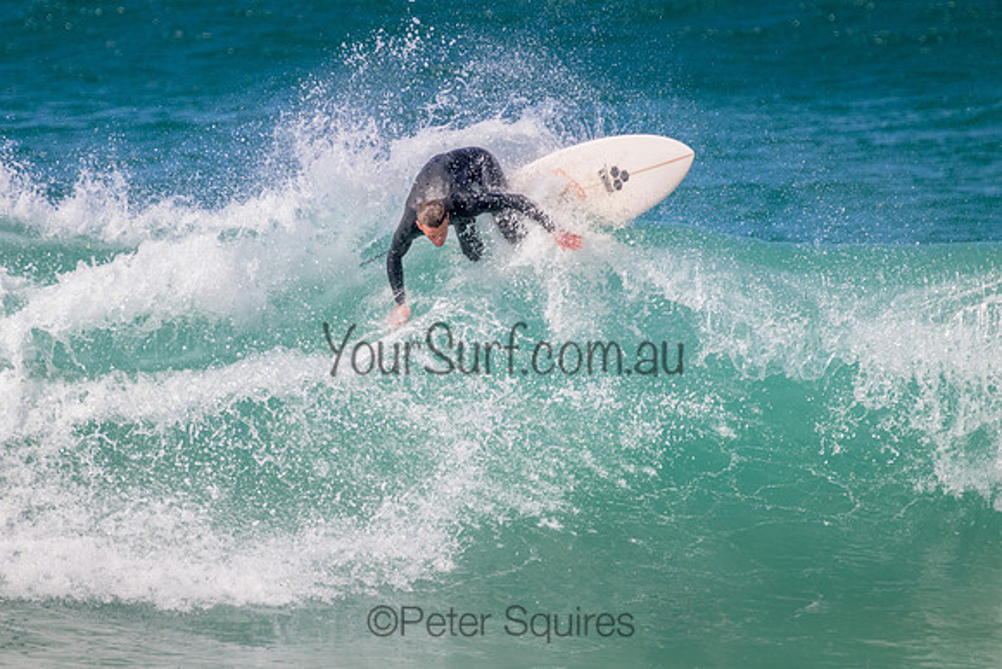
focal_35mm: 800
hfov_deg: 2.6
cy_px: 334
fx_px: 22271
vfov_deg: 1.7
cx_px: 501
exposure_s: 1/1600
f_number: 11
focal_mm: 800
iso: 800
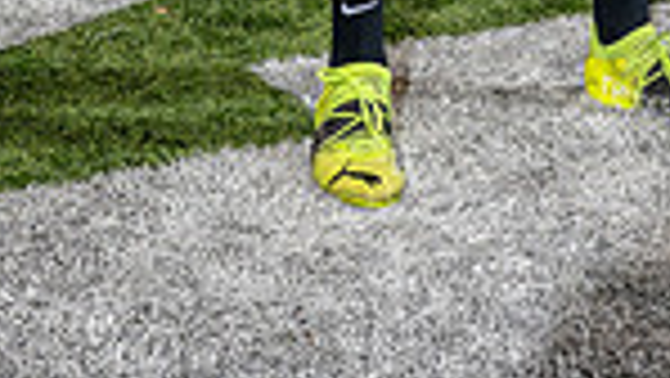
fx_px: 1795
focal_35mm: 101
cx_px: 279
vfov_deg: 10.2
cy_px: -585
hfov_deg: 21.1
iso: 800
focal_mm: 32
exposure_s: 1/250
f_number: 8
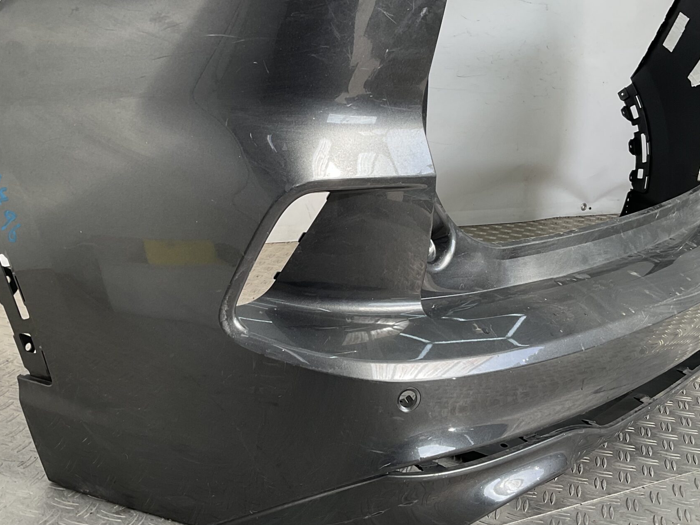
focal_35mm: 44
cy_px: 219
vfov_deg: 32.8
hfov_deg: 42.9
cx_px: 334
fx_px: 890
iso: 16
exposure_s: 1/235
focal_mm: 3
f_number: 1.8
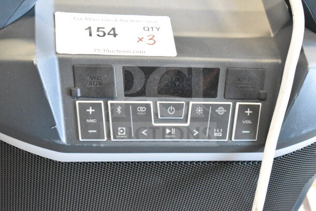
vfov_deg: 16.6
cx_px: 158
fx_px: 724
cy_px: 106
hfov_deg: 24.6
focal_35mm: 82
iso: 12800
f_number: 5.6
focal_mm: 55
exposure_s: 1/100
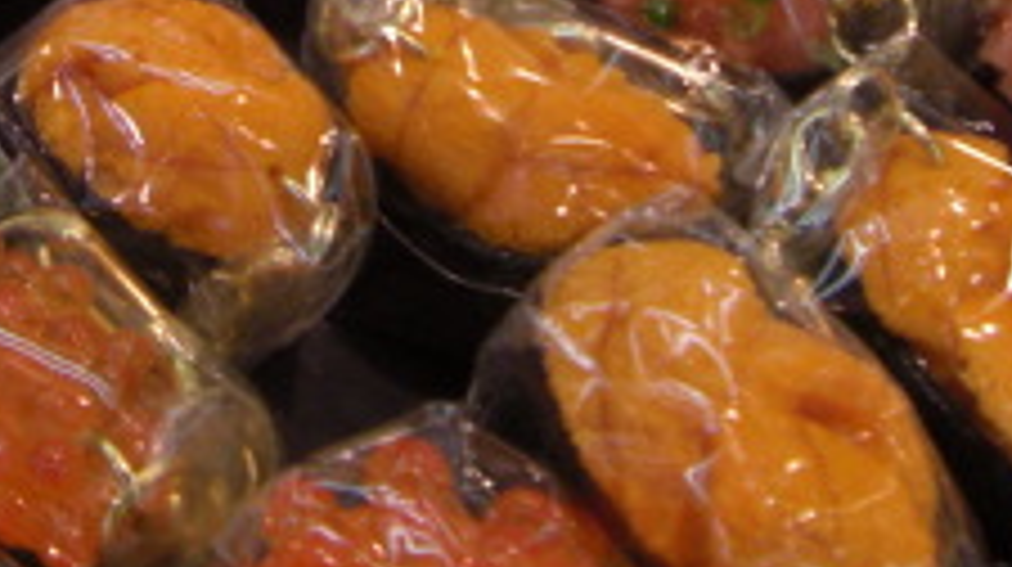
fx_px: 3163
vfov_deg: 9.9
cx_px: 396
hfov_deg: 18.2
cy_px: -274
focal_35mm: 118
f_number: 2.7
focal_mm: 6.2
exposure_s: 1/100
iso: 100
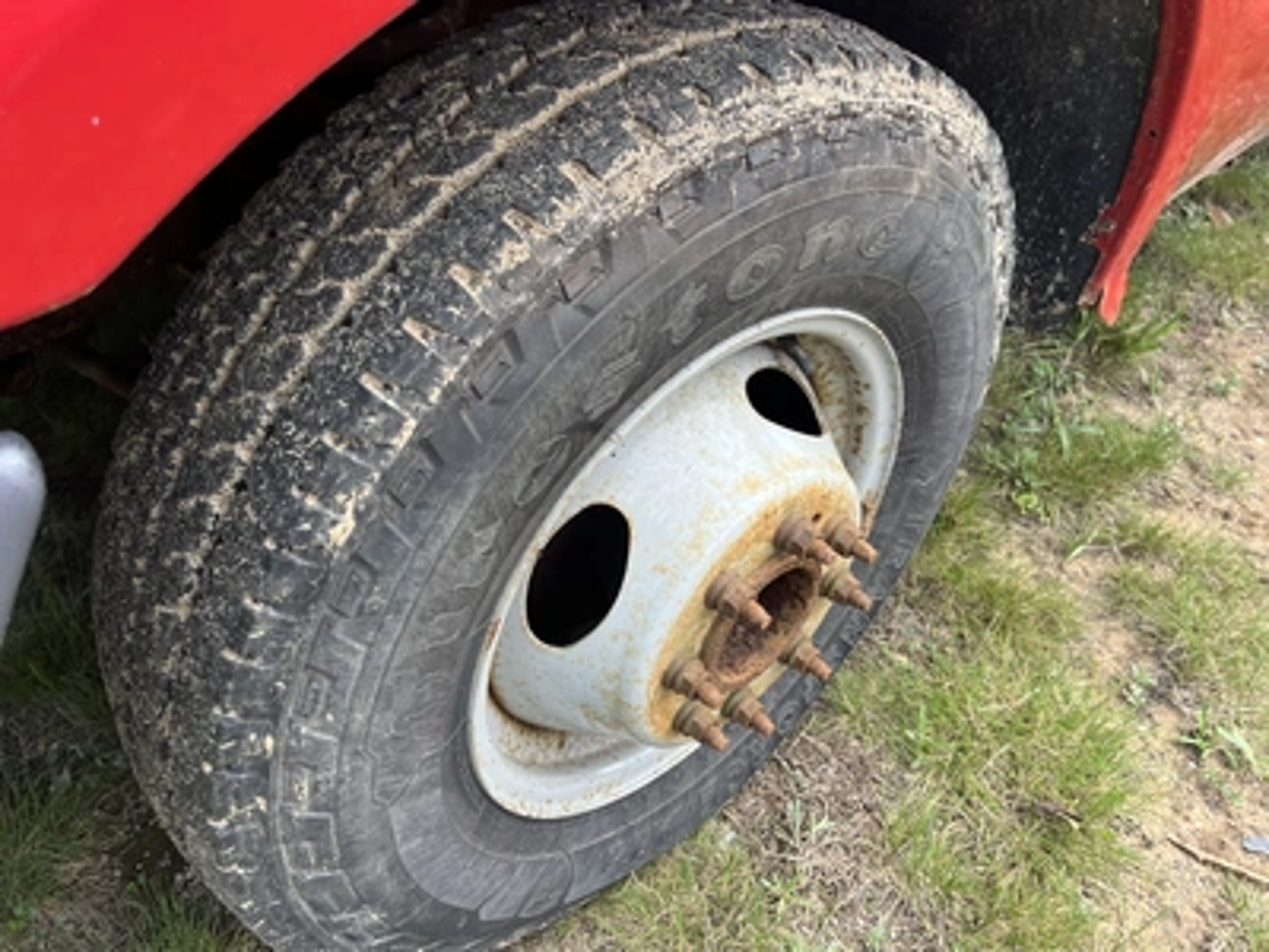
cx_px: 634
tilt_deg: -45.6
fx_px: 953
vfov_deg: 53.1
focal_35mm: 26
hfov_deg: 67.3
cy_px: 476
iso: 50
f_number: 1.6
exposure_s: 1/484
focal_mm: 5.1
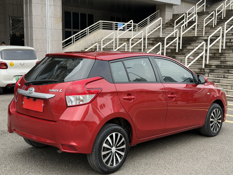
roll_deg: +0.0
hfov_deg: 39.7
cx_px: 116
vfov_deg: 30.3
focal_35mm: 48
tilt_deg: -6.3
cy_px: 88
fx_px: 323
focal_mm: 6.76
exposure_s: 1/1642
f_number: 1.78
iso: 64
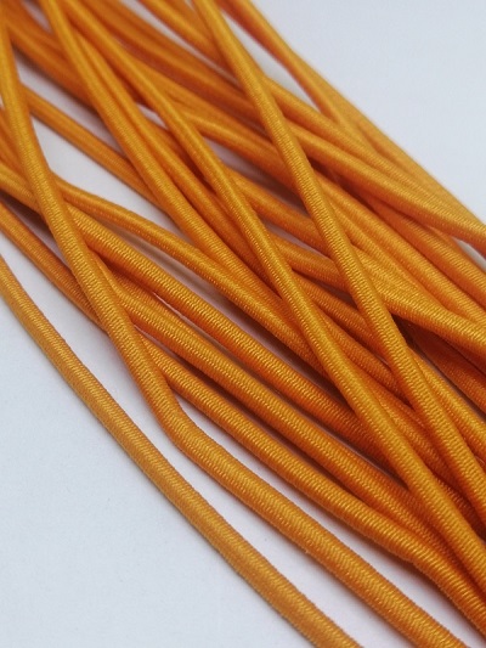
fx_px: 823
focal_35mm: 44
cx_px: 243
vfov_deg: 42.9
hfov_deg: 32.9
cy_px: 324
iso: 80
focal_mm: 3.62
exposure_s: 1/50
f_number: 1.8
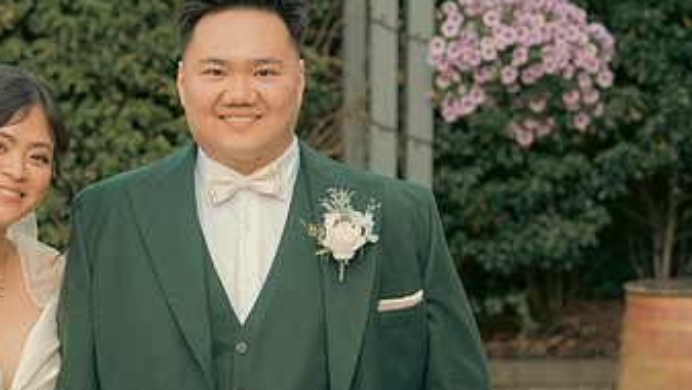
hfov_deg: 19.3
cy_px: 325
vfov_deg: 11.0
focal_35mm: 110
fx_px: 2020
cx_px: 189
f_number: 3.5
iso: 125
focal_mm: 61
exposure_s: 1/160
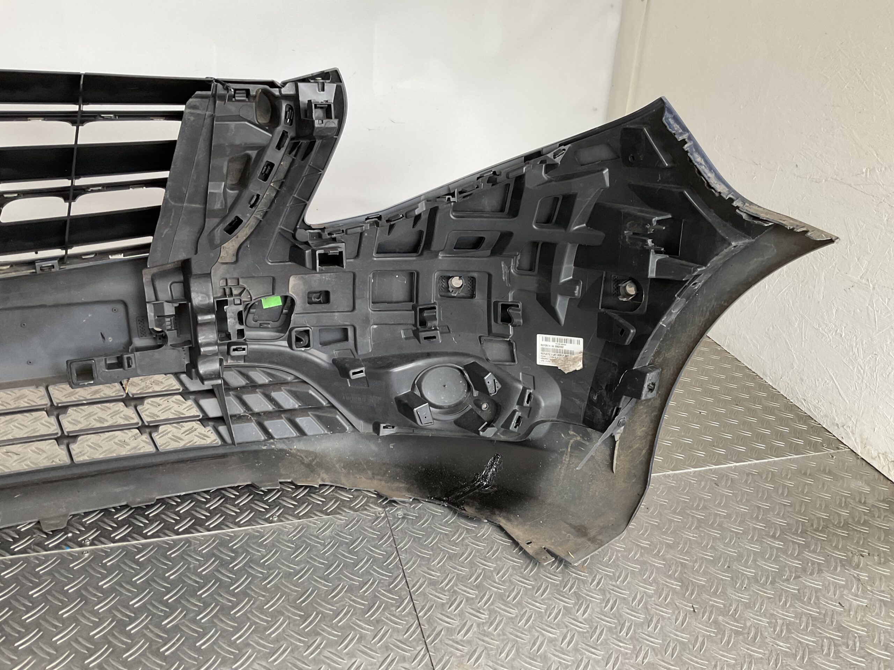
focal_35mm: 29
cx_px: 447
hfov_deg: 61.7
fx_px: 749
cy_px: 335
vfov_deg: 48.2
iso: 64
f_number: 1.8
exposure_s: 1/100
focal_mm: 3
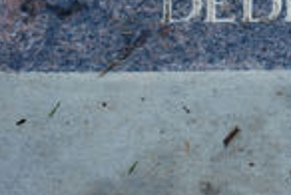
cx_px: 514
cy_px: -141
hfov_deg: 6.5
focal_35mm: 310
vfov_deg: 4.4
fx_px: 2510
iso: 200
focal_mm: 55
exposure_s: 1/125
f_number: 5.6
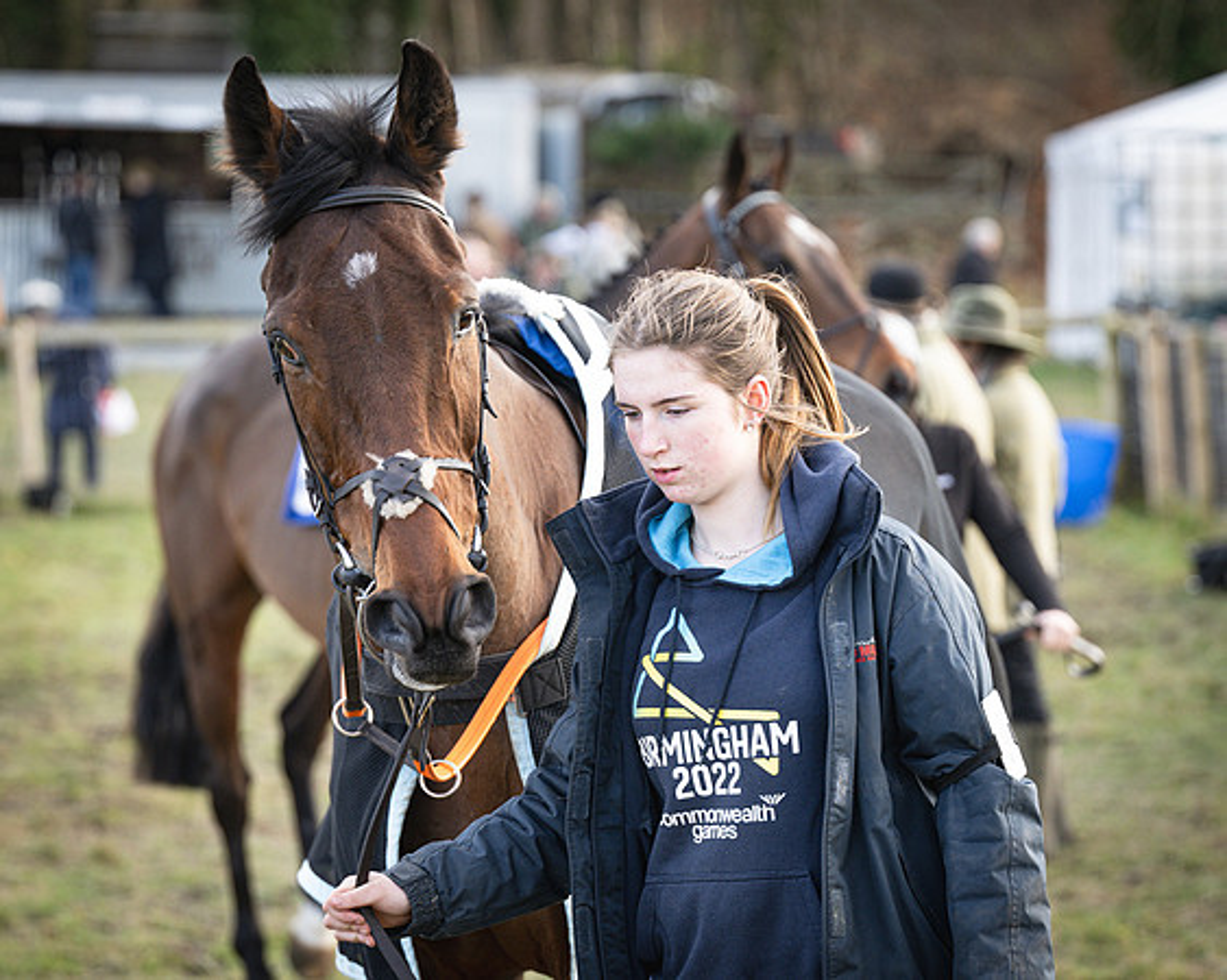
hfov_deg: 12.7
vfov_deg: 10.1
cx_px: 490
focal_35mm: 152
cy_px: 490
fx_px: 5522
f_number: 2.8
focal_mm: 90
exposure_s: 1/640
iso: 400
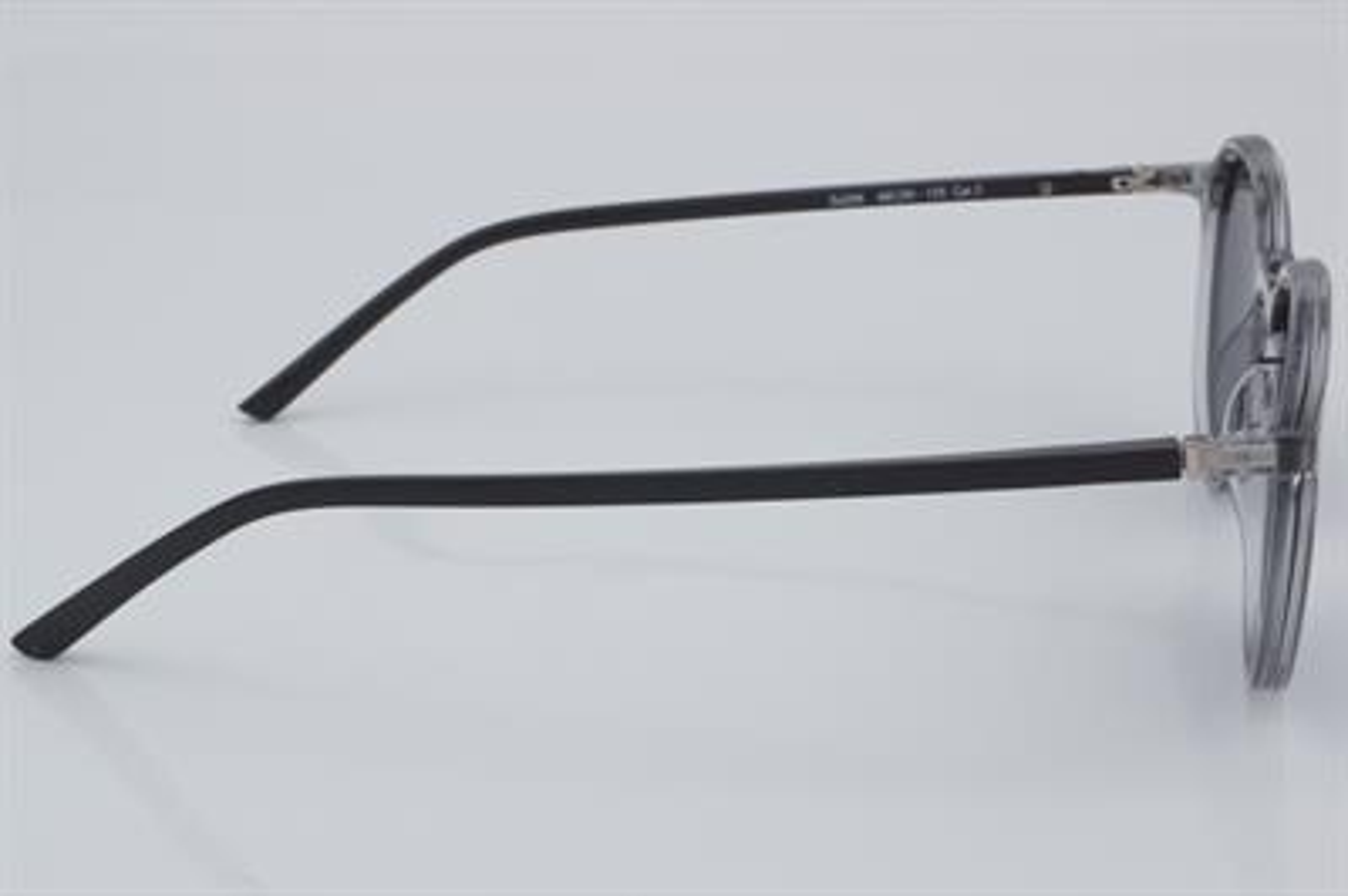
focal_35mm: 75
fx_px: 2806
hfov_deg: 27.0
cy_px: 448
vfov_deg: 18.2
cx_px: 674
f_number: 32
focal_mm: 50
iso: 100
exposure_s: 1/4
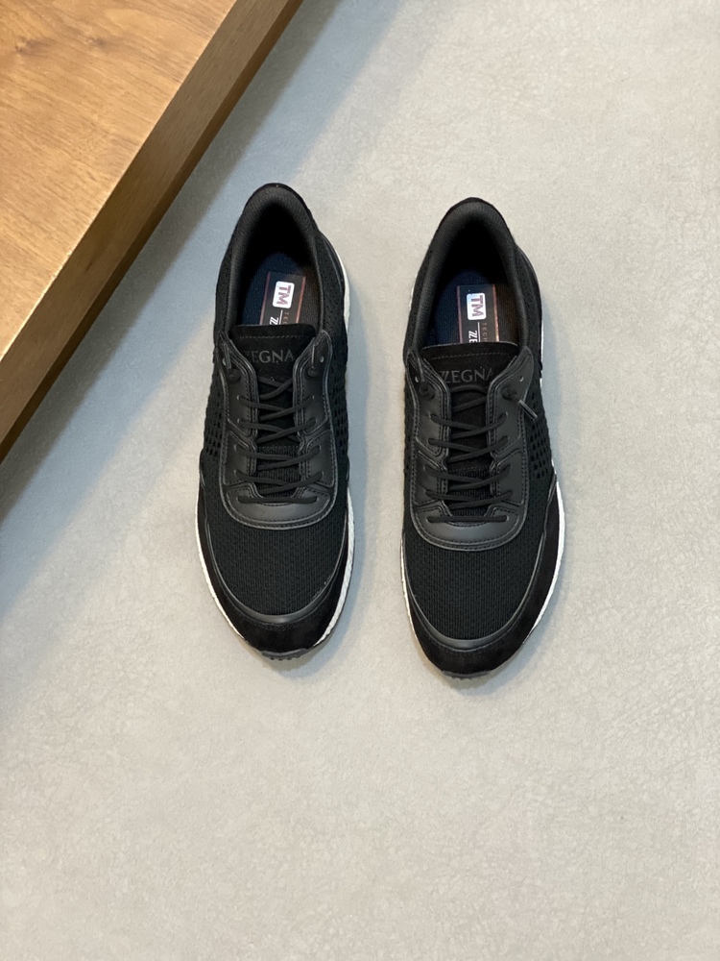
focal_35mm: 52
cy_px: 480
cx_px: 360
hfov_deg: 28.0
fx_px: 1442
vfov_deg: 36.8
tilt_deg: -75.6
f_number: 2
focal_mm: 6
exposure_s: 1/100
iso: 200
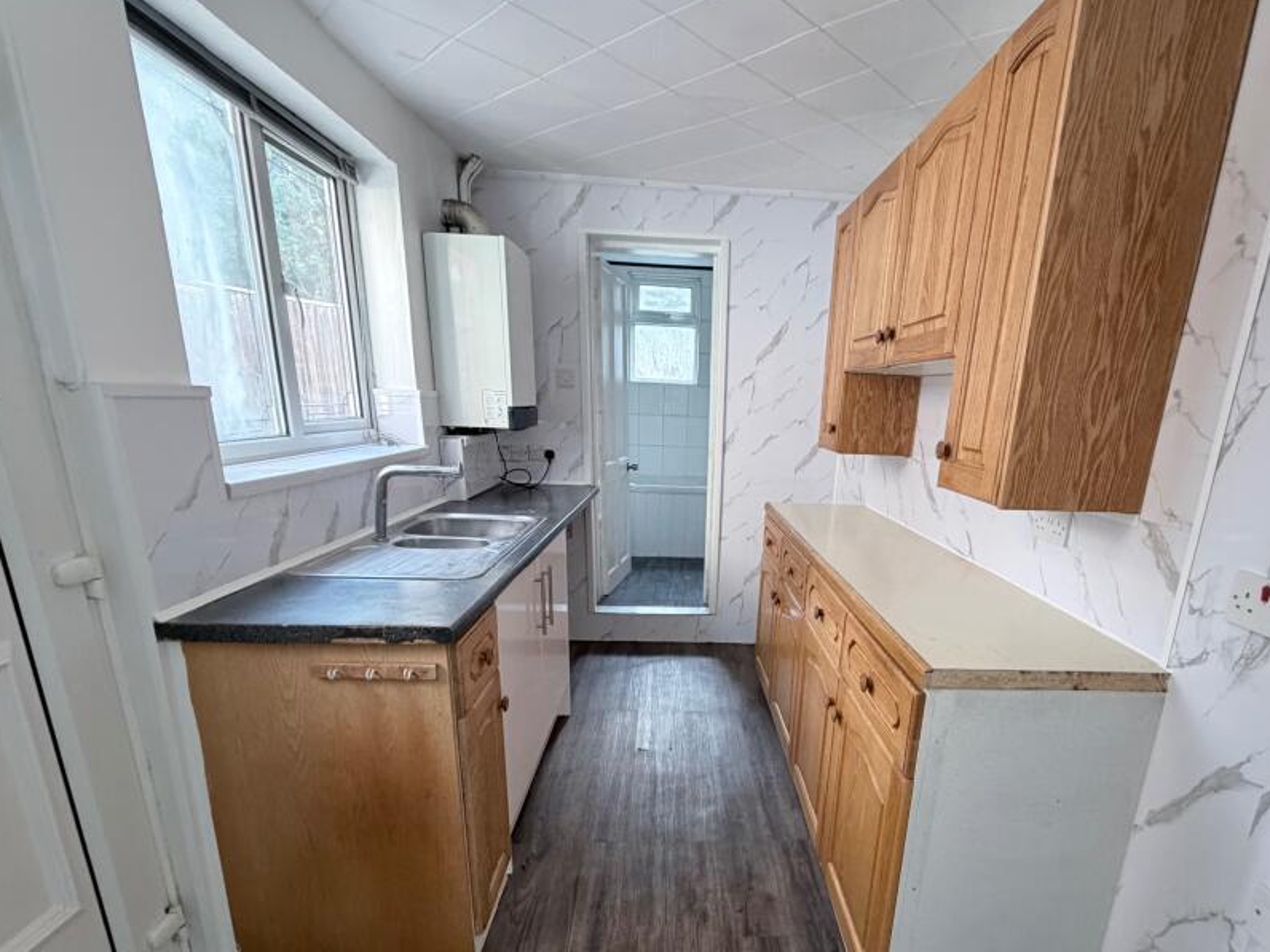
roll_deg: -2.2
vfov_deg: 70.4
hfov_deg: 87.2
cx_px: 729
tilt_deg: -16.1
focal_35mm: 18
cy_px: 595
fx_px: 660
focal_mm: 2.22
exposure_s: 1/81
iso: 320
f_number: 2.2
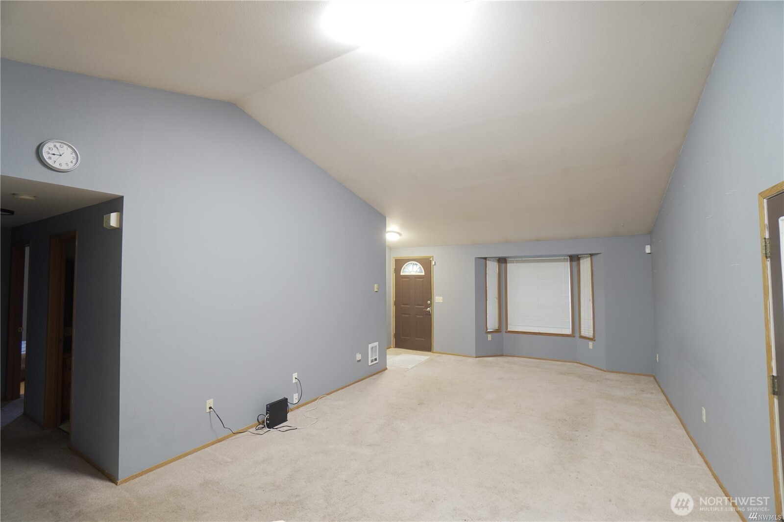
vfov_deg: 77.3
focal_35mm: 15
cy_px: 261
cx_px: 392
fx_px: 327
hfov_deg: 100.4
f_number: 4.5
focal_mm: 10
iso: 250
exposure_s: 1/2.5
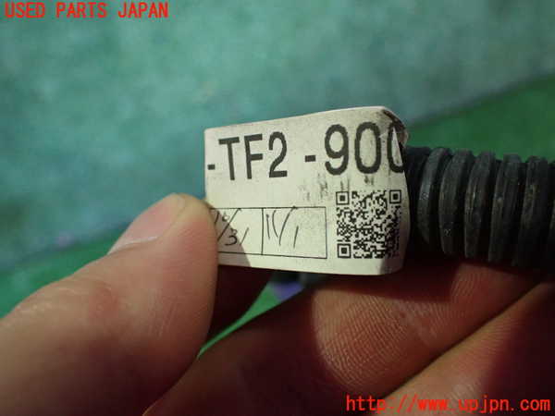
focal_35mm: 30
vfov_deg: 46.8
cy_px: 208
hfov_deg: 60.0
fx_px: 481
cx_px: 278
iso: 800
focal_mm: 5.4
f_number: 2.3
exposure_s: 1/50
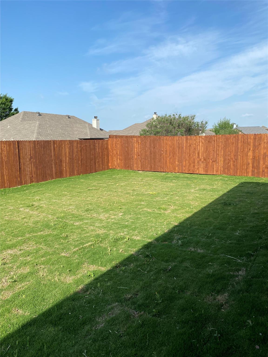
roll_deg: +1.7
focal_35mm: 26
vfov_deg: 67.3
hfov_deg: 53.1
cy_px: 178
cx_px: 134
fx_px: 268
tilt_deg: -4.3
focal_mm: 4.25
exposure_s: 1/2141
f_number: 1.8
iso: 32
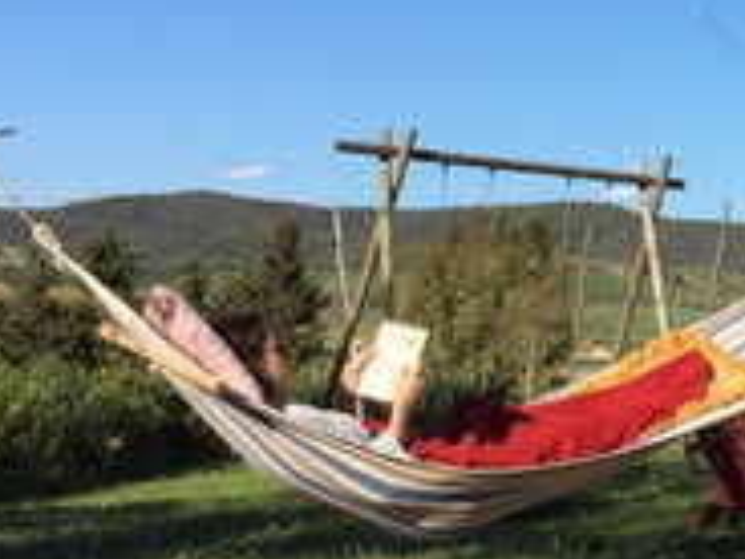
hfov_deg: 22.0
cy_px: 61
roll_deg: -4.0
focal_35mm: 82
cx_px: 895
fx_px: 1765
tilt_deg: +8.3
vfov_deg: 17.7
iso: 32
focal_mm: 4.15
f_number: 2.2
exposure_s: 1/1980
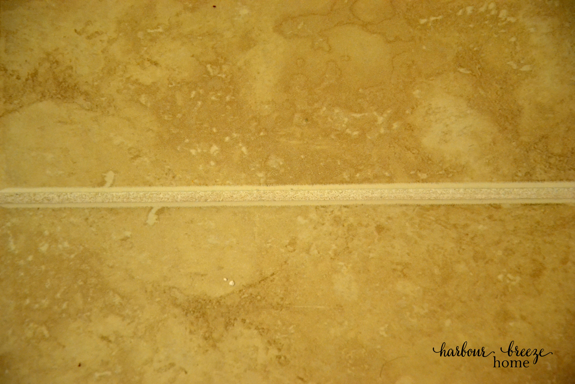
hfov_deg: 13.0
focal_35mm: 158
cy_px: 192
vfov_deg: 8.7
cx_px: 288
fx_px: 2515
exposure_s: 1/20
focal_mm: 105
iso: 3200
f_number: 5.6
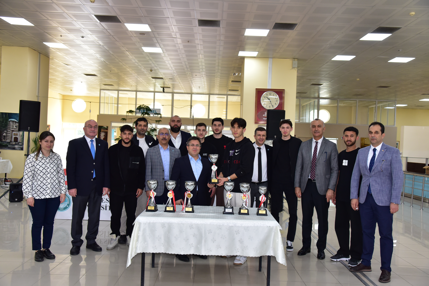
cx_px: 214
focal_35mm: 32
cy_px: 143
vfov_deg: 41.1
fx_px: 381
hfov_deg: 58.7
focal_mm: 32
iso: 1800
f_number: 5
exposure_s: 1/200
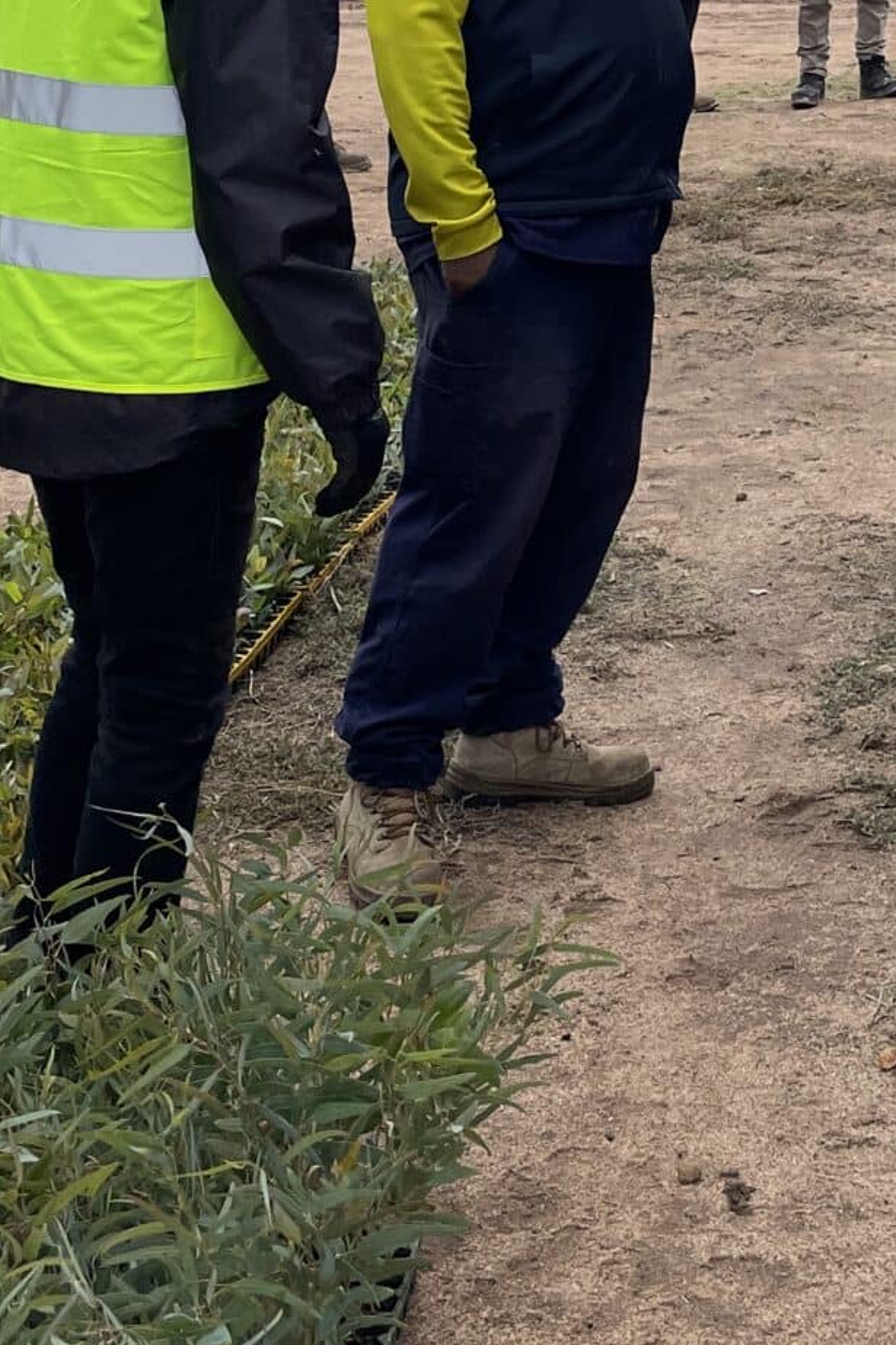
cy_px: 12
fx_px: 2801
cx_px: 838
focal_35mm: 75
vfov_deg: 25.7
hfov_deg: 17.8
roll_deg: -0.1
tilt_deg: -4.4
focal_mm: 4.2
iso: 32
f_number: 1.6
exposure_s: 1/1276
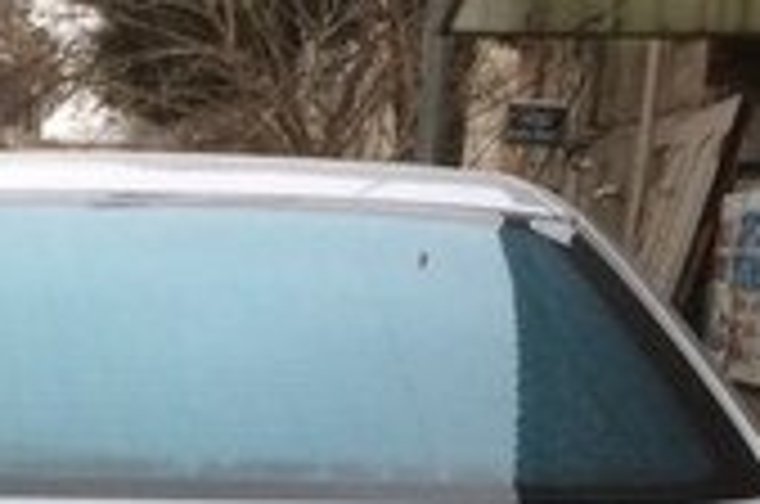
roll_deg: -4.8
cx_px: -4
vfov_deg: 11.0
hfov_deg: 17.0
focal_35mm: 118
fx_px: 2486
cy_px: 821
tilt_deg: -12.8
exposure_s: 1/33
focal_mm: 4.15
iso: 40
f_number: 2.2
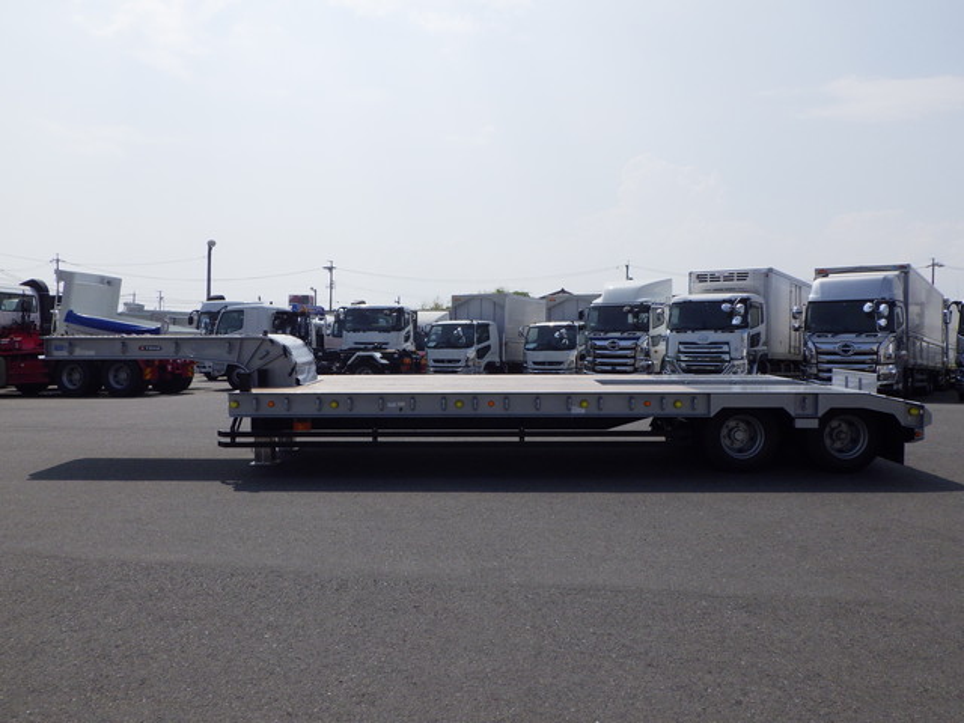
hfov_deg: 63.4
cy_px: 362
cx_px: 482
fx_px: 780
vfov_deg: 49.7
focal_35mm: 28
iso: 250
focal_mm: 5
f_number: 4.2
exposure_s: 1/4000
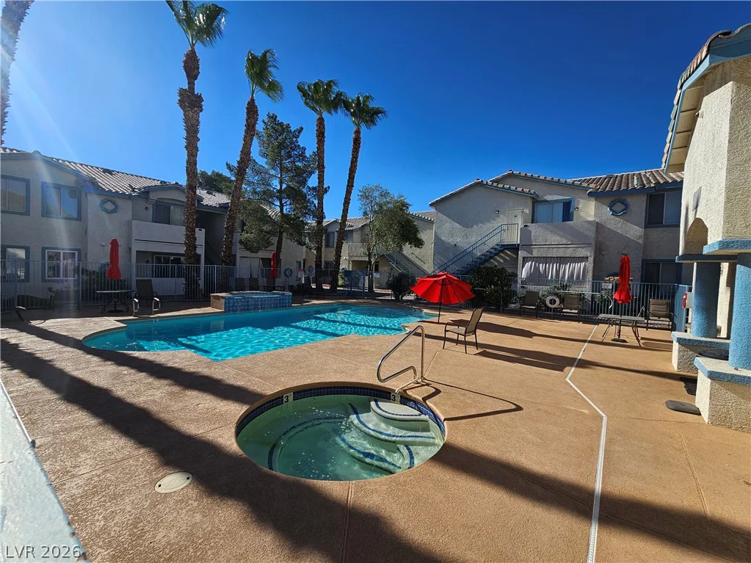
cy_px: 282
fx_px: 282
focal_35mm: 13
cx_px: 376
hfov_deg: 106.2
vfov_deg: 89.9
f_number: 2.2
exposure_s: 1/3333
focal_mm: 2.2
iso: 50
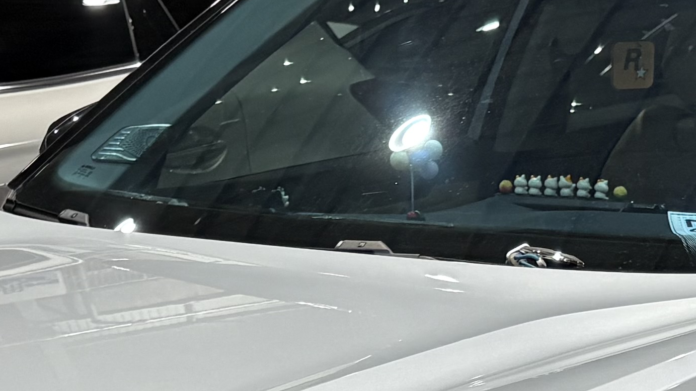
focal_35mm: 117
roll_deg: +0.8
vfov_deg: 9.9
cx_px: 434
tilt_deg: -17.5
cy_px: 671
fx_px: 2159
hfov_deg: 18.3
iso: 160
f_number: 1.6
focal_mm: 5.96
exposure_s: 1/50
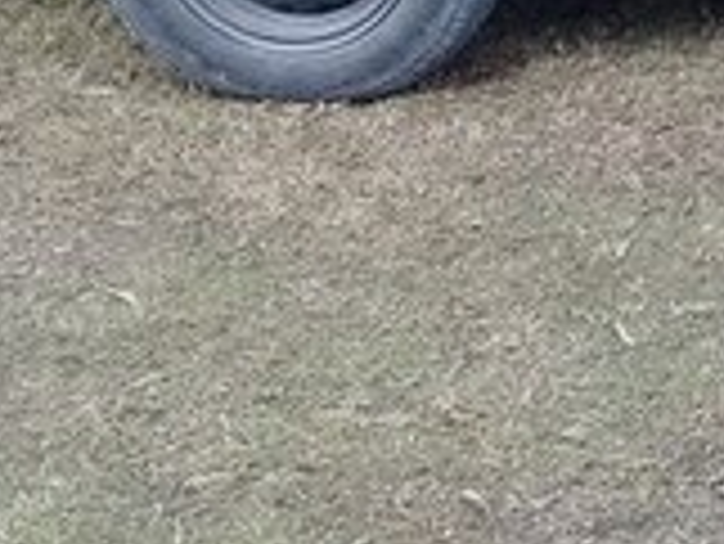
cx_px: 1232
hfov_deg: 14.0
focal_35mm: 127
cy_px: -245
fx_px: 2658
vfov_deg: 11.3
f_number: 2.2
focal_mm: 3.3
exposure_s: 1/133
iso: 64
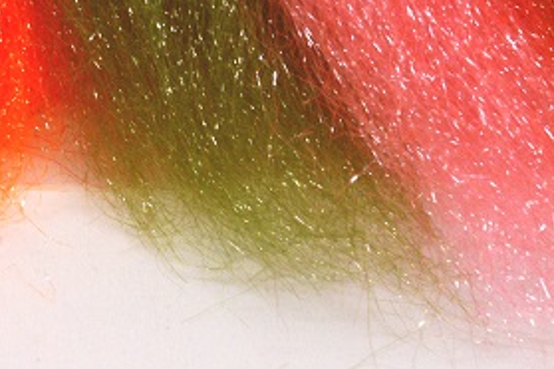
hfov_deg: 5.4
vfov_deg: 3.6
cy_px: -215
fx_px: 5801
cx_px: -125
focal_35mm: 377
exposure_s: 1/80
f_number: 14
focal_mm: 105
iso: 200
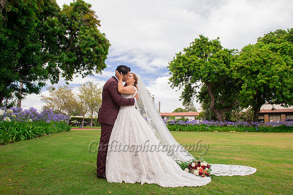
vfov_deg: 53.1
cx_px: 146
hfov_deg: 73.8
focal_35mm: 24
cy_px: 98
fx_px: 195
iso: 400
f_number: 8
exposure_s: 1/250
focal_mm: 24
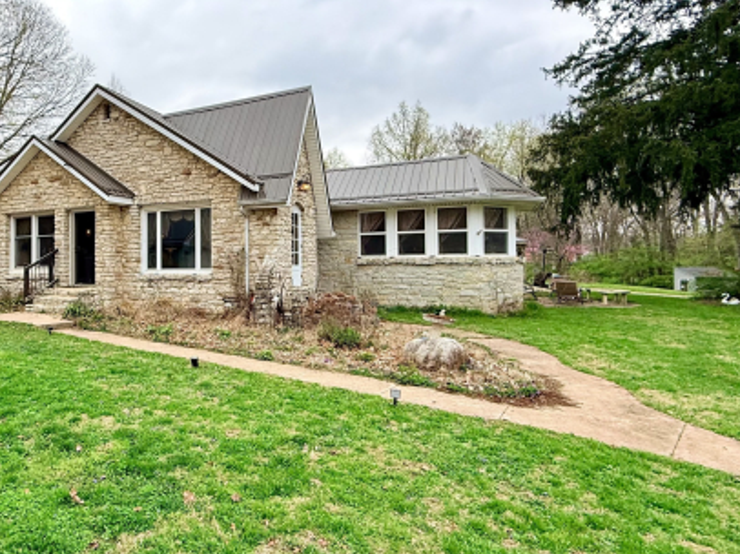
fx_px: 491
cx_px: 214
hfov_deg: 70.5
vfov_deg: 58.8
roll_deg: -0.1
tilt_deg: +1.5
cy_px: 255
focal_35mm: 23
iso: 64
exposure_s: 1/514
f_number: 2.2
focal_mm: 2.22
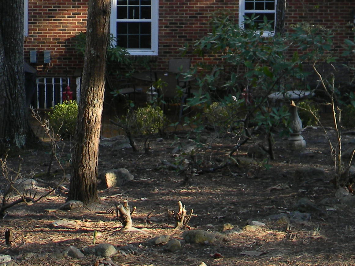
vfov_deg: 15.5
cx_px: 82
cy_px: -16
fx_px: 954
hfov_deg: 20.9
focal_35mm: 93
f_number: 3.7
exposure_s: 1/80.1
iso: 80
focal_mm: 6.4
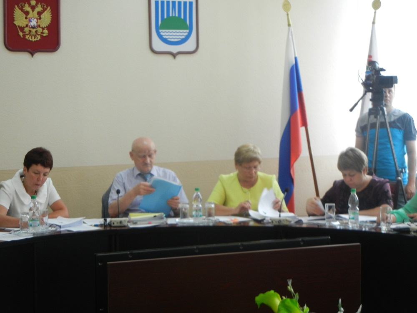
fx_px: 928
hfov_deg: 25.3
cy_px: 156
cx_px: 208
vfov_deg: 19.1
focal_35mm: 77
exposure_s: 1/30
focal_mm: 13.9
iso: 348
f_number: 4.3
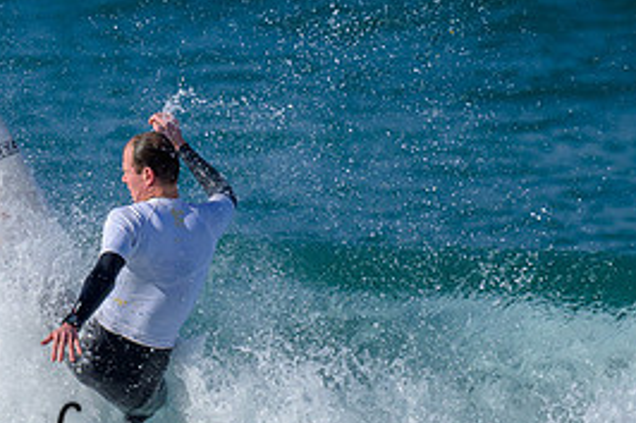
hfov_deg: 0.9
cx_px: 304
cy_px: 295
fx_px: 42355
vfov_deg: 0.6
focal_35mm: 2399
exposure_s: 1/2000
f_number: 6.3
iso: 220
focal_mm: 800
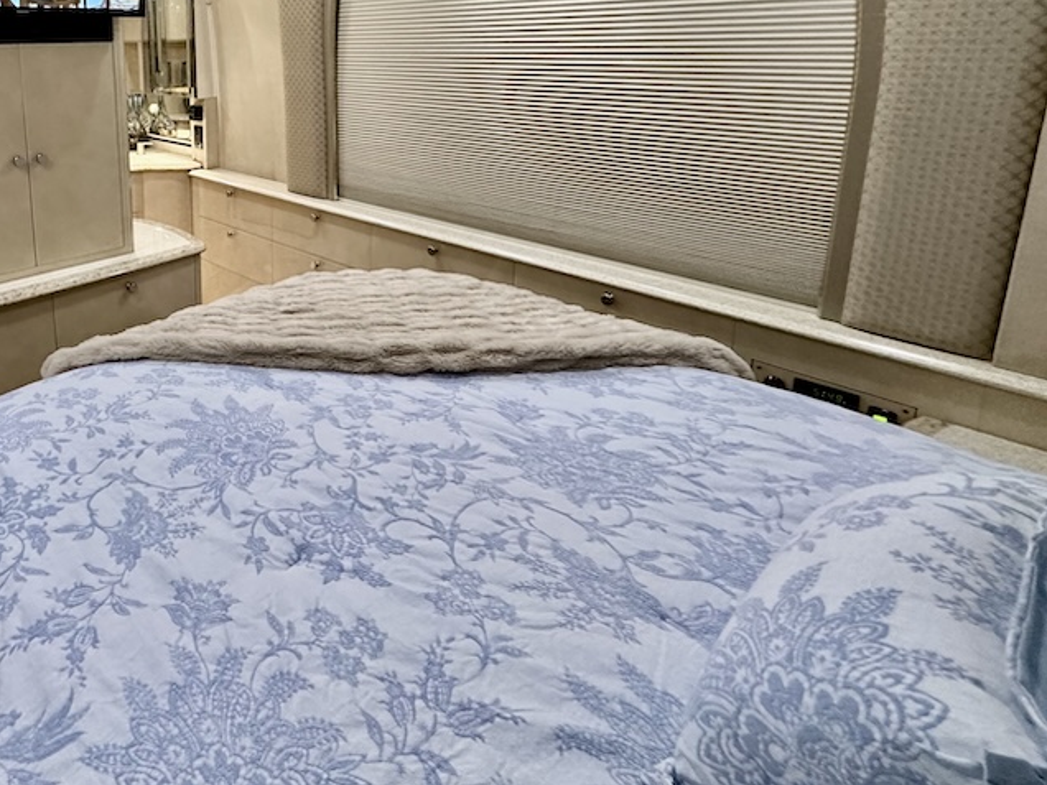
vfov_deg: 57.1
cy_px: 170
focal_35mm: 22
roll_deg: +0.2
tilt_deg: -12.2
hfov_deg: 70.2
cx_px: 237
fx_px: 665
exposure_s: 1/60
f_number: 2.2
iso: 320
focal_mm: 2.22
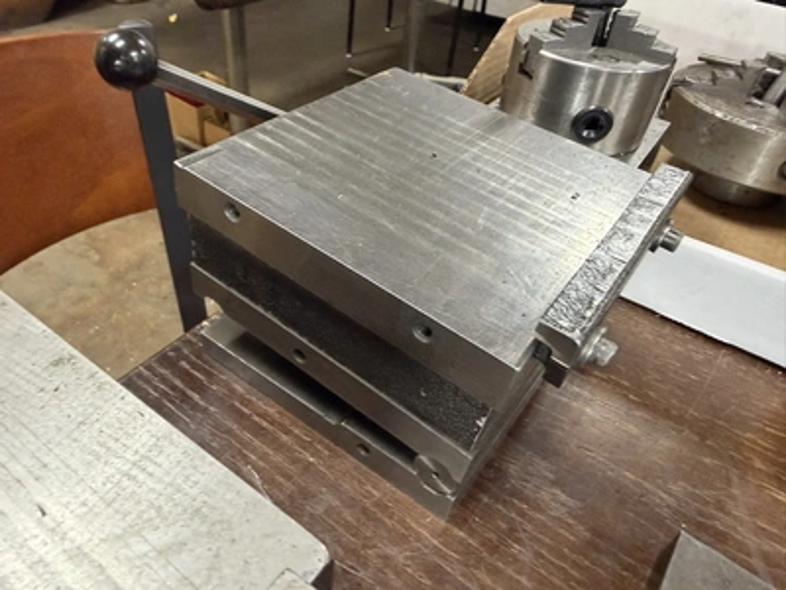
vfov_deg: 56.8
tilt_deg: -40.8
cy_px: 295
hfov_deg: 71.6
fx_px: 545
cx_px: 393
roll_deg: -3.3
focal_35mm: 24
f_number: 2.2
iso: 400
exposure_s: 1/60
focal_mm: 2.22
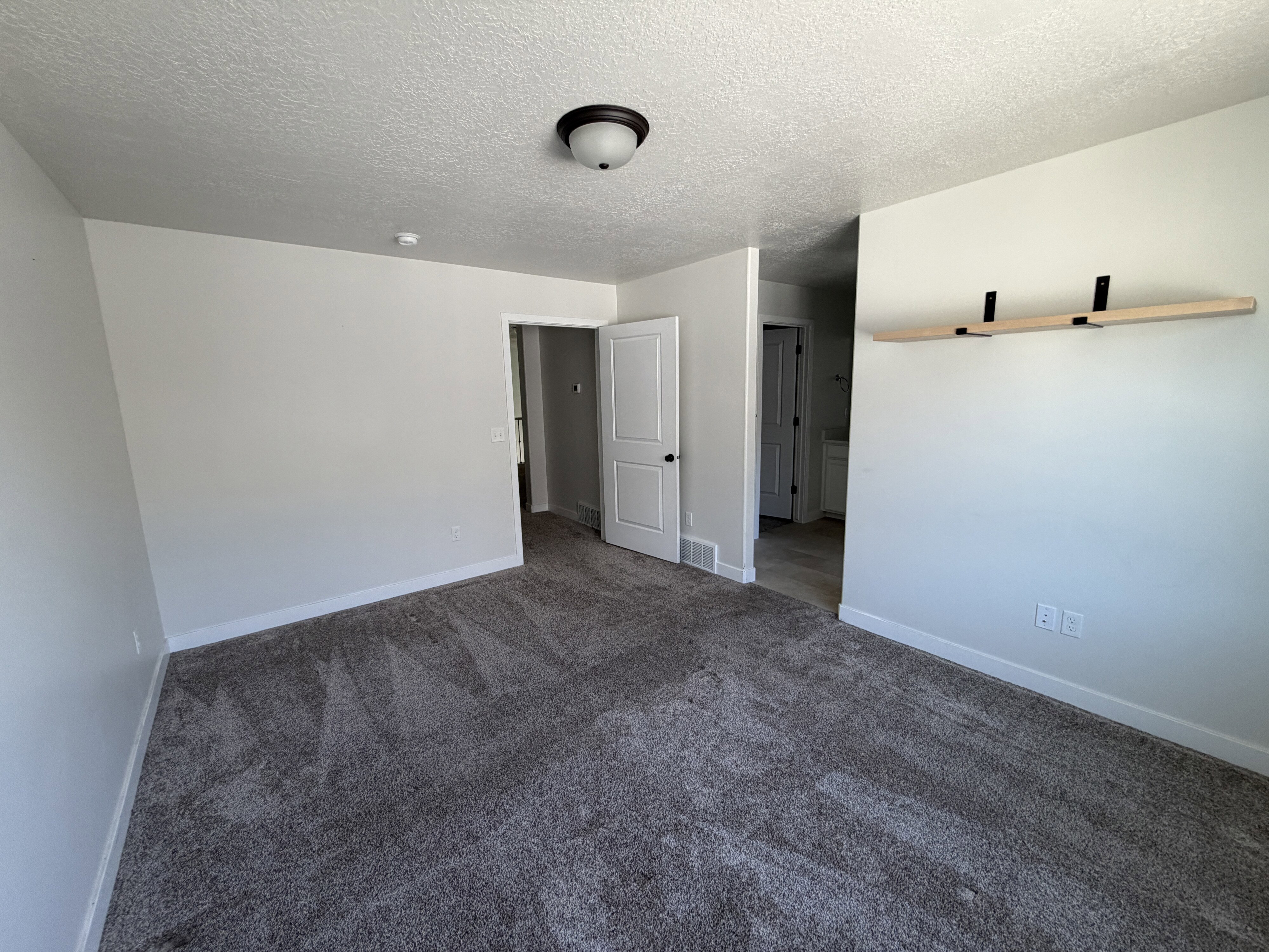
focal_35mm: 14
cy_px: 476
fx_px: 513
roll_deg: +0.9
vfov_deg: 85.7
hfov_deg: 102.1
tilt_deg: -9.4
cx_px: 634
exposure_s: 1/121
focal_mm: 2.22
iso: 160
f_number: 2.2
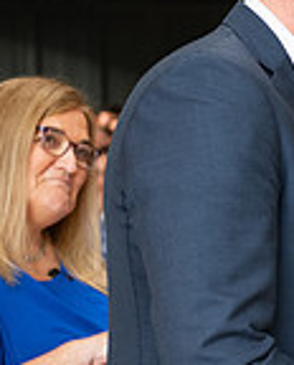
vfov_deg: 9.8
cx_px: 527
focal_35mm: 196
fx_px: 2123
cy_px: 311
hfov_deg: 7.7
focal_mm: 52
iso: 640
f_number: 3.5
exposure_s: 1/160
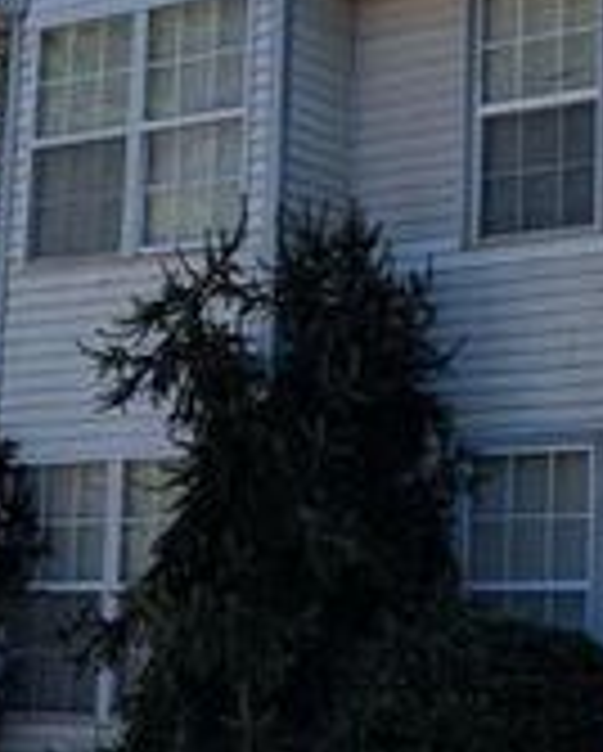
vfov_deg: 20.6
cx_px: 698
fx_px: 2071
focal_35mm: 93
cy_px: 378
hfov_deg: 16.0
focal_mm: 6.81
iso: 50
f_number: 1.85
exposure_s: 1/2096
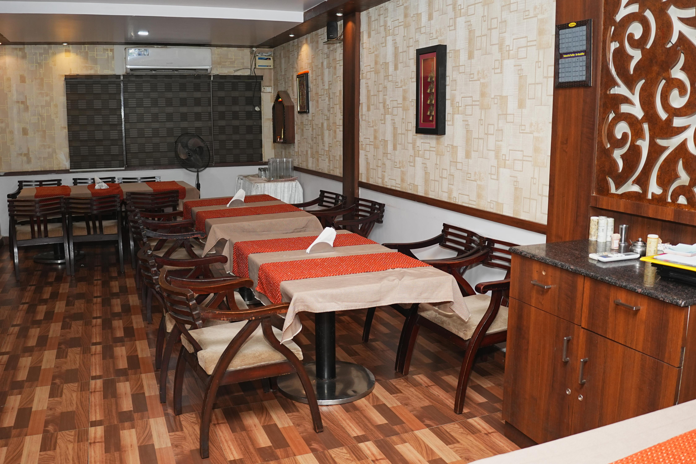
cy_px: 232
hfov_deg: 61.9
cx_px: 348
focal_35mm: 30
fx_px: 580
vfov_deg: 43.6
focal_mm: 20
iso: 640
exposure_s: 1/160
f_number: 2.8
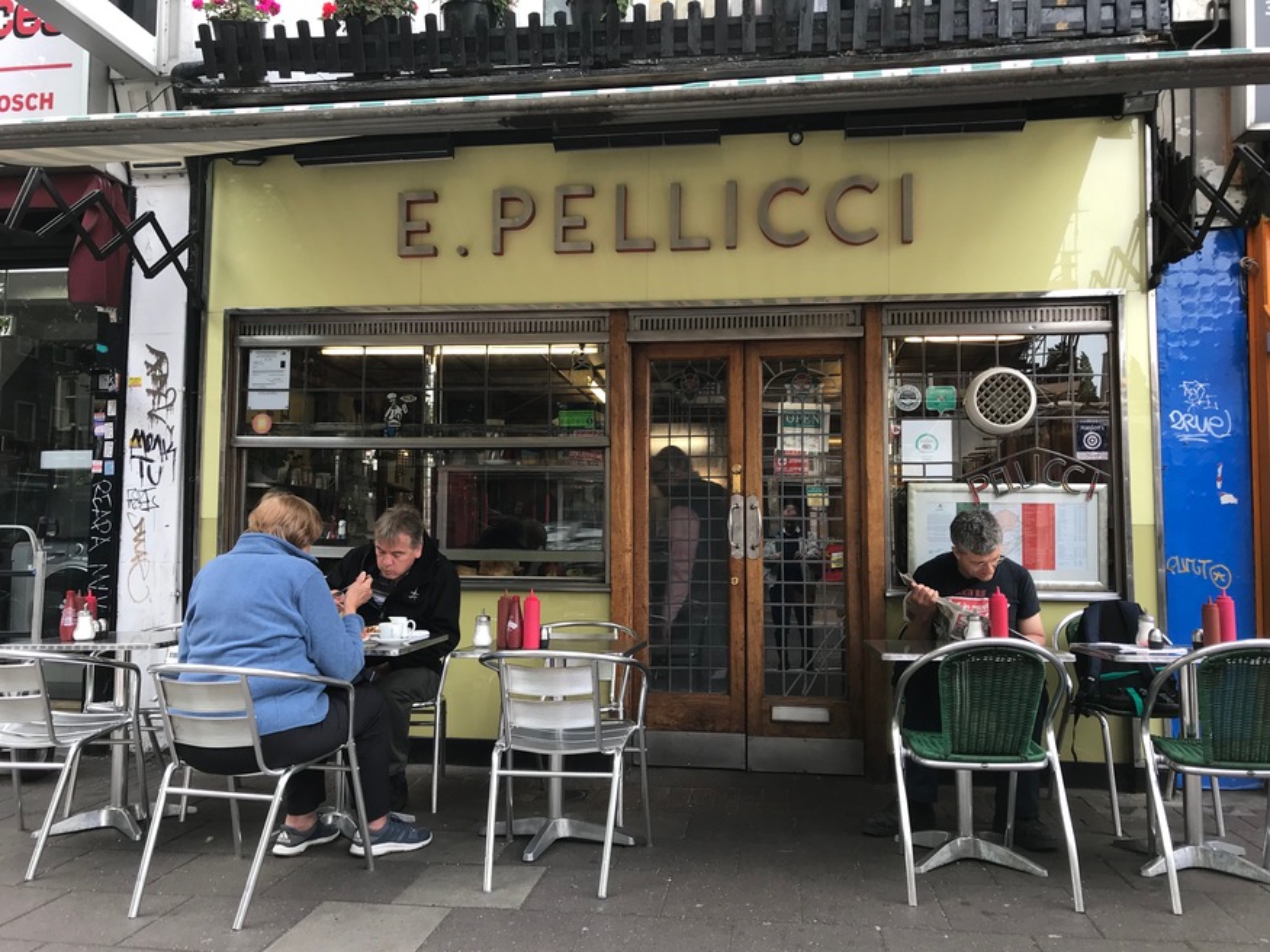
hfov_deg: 63.5
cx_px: 635
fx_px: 1027
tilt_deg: +2.4
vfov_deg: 49.7
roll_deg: -0.5
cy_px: 476
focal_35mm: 28
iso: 20
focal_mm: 3.99
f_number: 1.8
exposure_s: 1/172
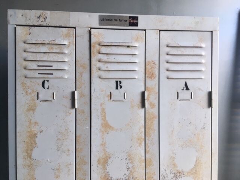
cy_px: 90
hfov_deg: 61.7
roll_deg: -0.3
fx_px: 201
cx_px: 120
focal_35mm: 29
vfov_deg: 48.2
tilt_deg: -2.5
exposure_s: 1/33
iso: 50
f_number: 2.2
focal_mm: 4.15
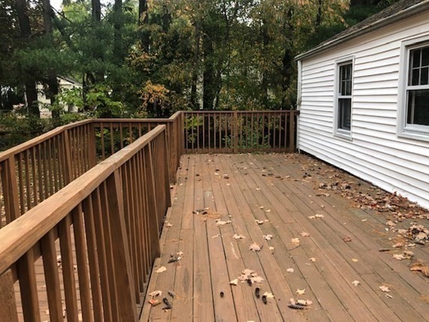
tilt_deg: -9.9
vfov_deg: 48.2
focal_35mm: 29
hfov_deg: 61.7
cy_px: 157
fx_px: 359
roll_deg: +1.1
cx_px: 213
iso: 40
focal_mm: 3.99
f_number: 1.8
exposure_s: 1/120
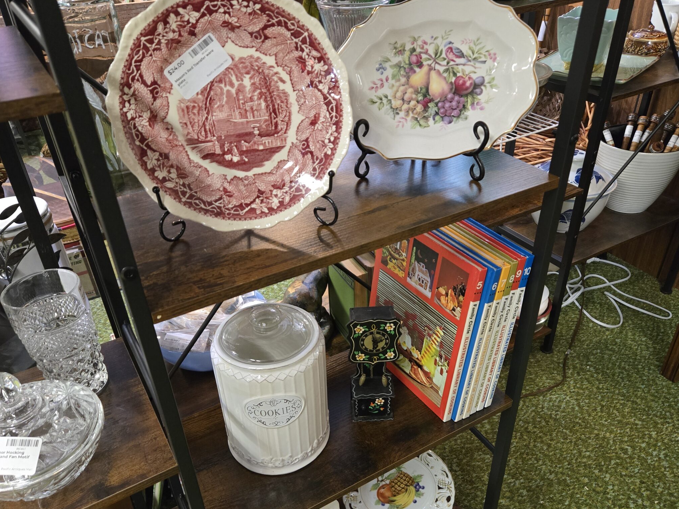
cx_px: 341
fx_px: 569
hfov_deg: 61.7
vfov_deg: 48.0
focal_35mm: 29
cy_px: 297
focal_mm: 5.4
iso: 640
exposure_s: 1/60
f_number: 1.8
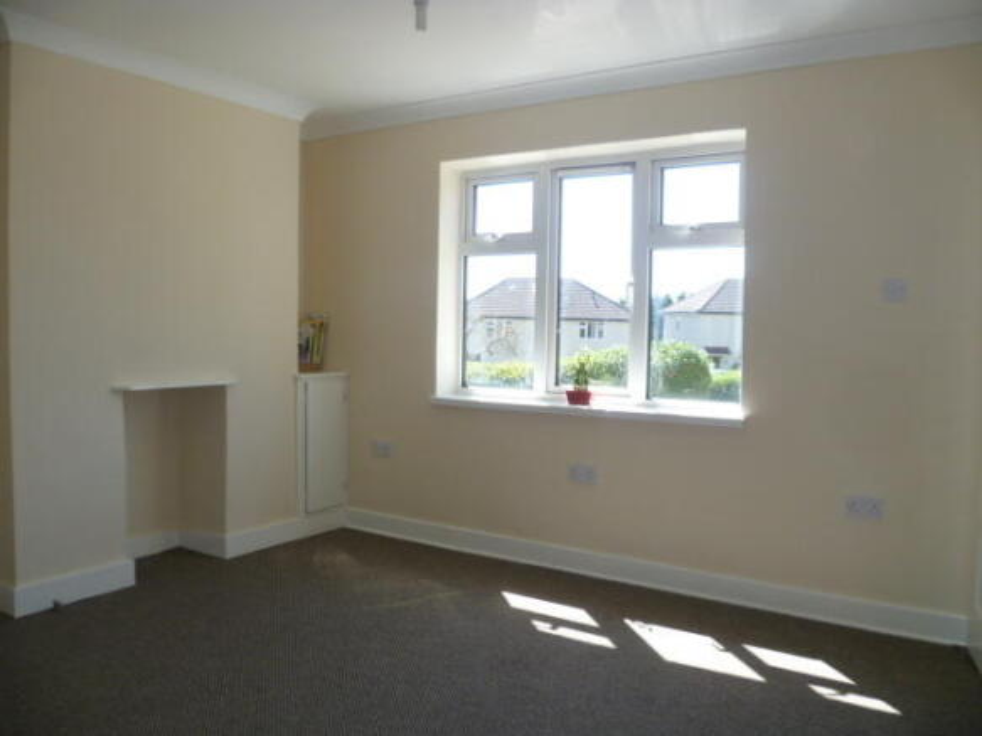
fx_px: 794
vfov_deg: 49.7
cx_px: 491
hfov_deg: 63.5
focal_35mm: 28
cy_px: 368
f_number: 2.8
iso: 100
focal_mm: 5
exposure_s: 1/250
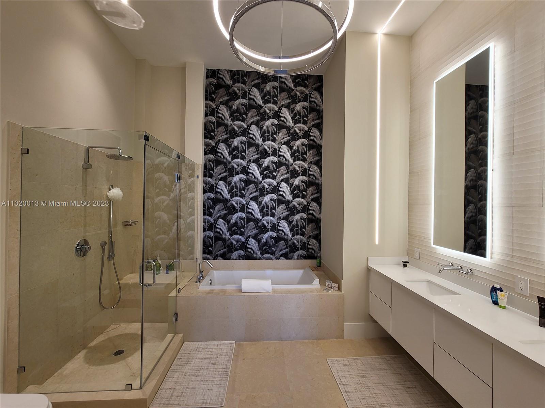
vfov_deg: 89.9
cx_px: 272
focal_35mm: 13
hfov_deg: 106.2
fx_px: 205
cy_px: 204
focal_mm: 2.2
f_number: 2.2
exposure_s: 1/59
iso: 80
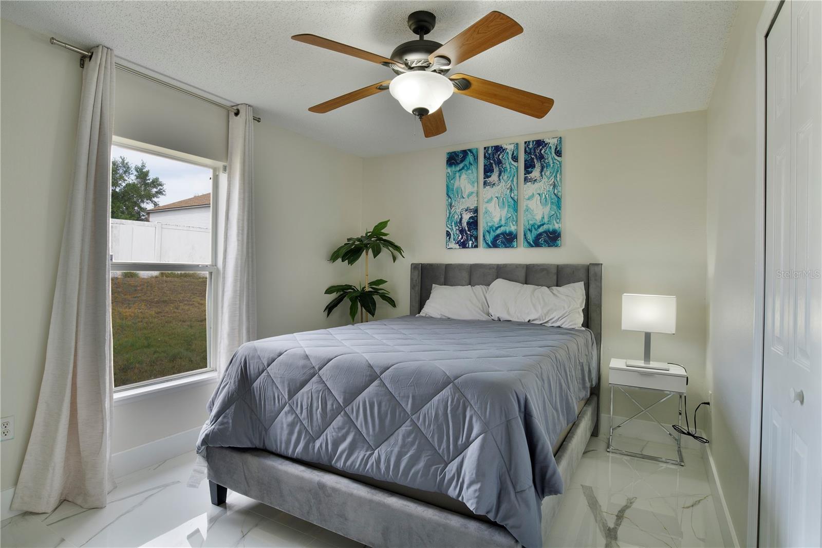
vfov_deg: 67.4
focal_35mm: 18
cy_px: 274
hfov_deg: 90.0
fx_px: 411
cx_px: 411
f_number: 5.6
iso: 250
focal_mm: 12
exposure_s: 1/13
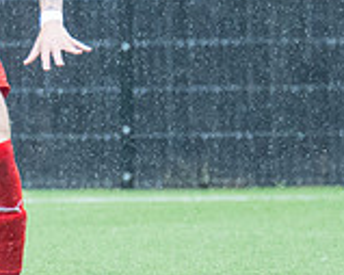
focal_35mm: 2383
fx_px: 24247
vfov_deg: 0.6
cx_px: -263
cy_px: -158
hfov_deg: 0.8
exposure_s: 1/1000
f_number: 4
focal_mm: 280
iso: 1000
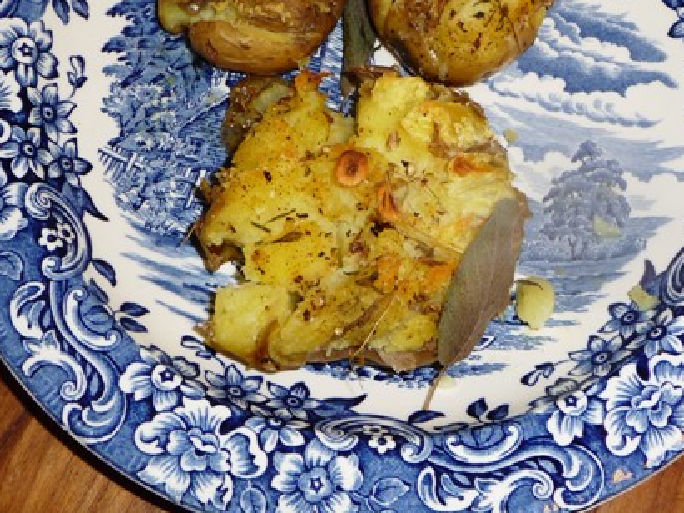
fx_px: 1324
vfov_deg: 21.7
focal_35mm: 67
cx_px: 388
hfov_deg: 28.9
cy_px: 130
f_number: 4
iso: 100
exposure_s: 1/30
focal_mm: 7.1
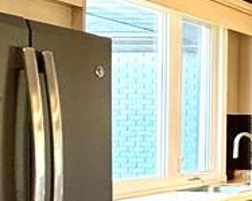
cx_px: 542
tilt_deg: +0.3
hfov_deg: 16.7
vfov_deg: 20.3
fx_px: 558
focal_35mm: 75
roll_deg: -1.0
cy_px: 135
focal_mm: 2.22
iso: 250
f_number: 2.2
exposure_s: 1/60
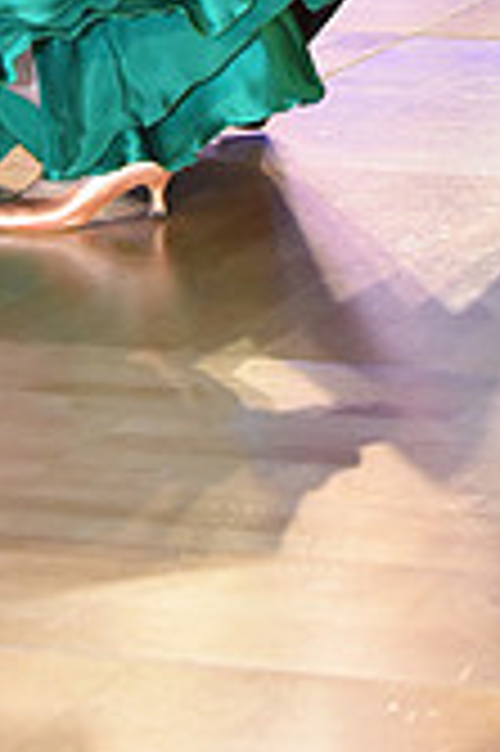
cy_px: -500
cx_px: 169
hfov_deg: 5.6
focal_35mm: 243
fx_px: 5073
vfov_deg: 8.2
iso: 2000
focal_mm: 70
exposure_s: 1/250
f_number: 5
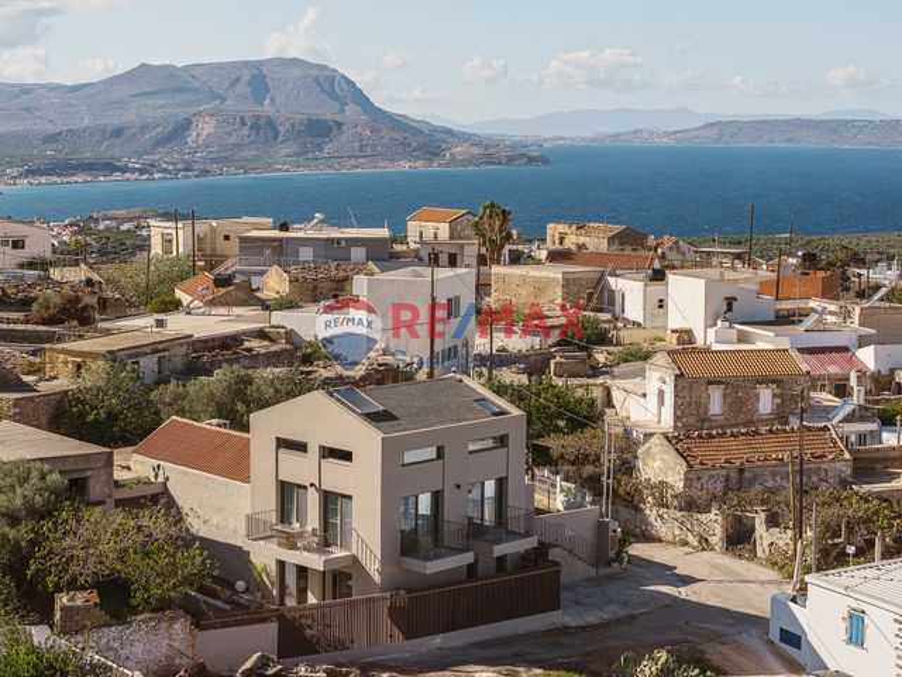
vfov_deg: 21.0
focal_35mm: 70
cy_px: 338
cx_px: 451
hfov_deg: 27.8
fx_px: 1824
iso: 200
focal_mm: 19.35
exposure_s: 1/2500
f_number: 2.8
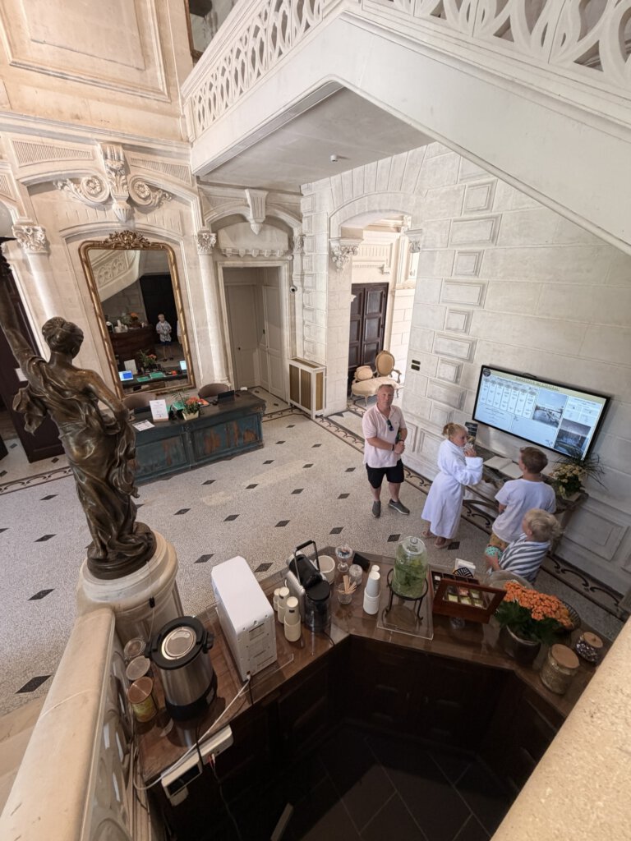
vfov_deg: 102.1
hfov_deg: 85.7
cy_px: 420
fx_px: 340
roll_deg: +0.1
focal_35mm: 14
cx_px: 316
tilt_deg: -25.1
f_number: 2.2
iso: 250
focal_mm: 2.22
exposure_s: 1/100
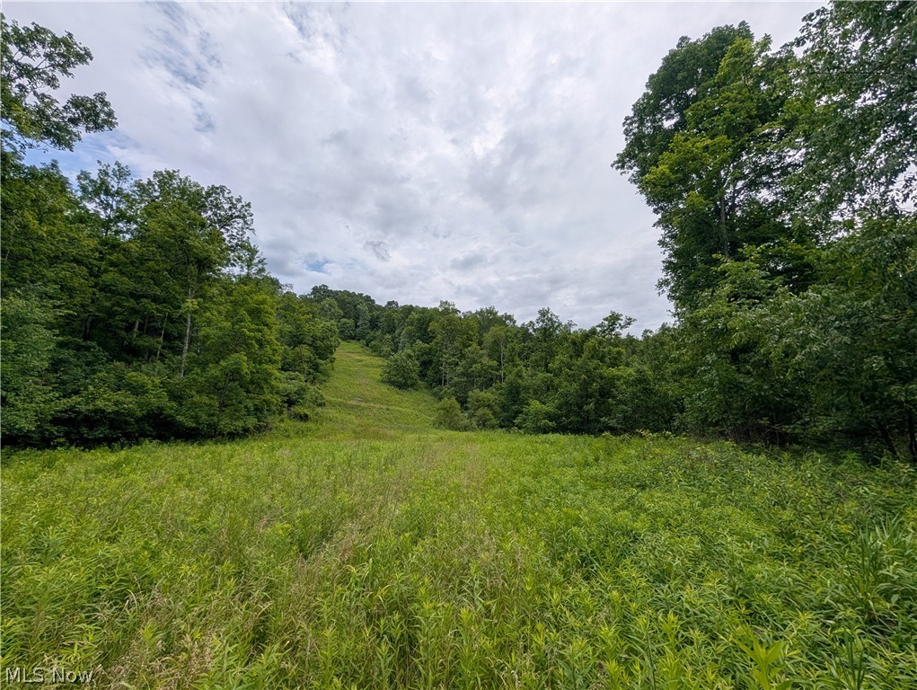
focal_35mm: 12
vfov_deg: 94.6
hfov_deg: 110.5
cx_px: 458
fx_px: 318
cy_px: 345
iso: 51
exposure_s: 1/5319
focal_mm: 2.02
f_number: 1.7
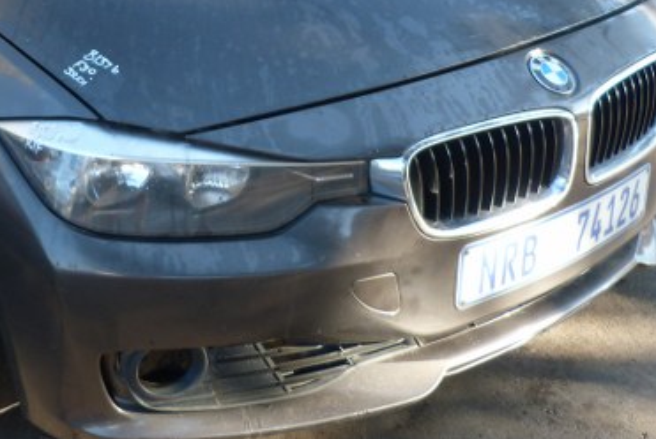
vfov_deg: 23.1
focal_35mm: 56
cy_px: -14
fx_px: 1021
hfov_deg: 35.0
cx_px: 184
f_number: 2.8
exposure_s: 1/60
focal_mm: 4.5
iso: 80
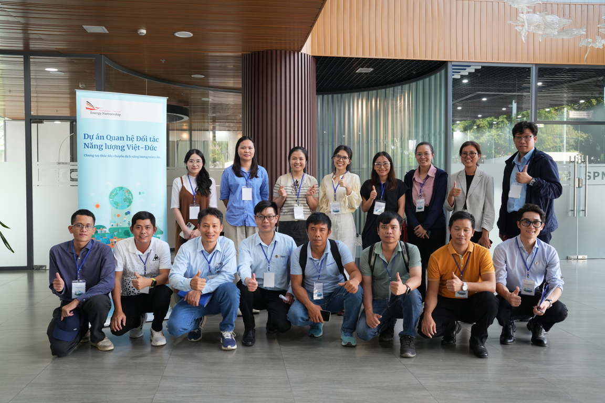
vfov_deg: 43.3
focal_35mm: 30
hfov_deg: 61.6
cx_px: 302
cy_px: 202
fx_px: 507
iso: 1000
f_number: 5.6
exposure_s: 1/100
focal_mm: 30.2
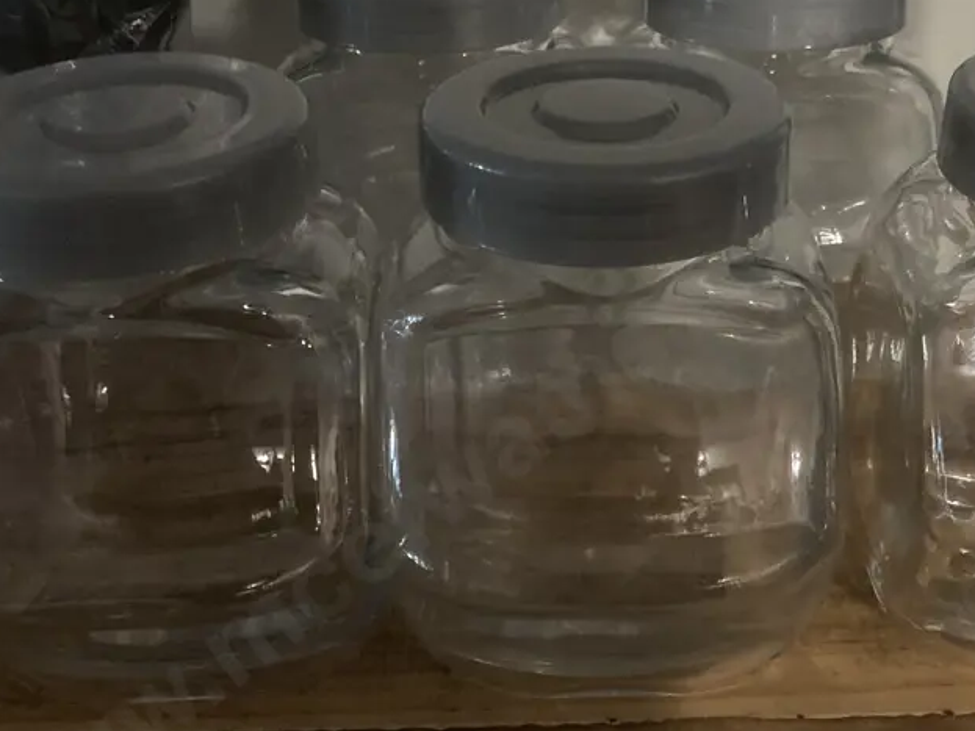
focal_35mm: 46
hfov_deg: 40.9
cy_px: 363
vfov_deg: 31.5
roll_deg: -0.4
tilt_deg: -30.9
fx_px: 1295
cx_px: 621
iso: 640
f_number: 1.8
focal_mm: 3.99
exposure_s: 1/17
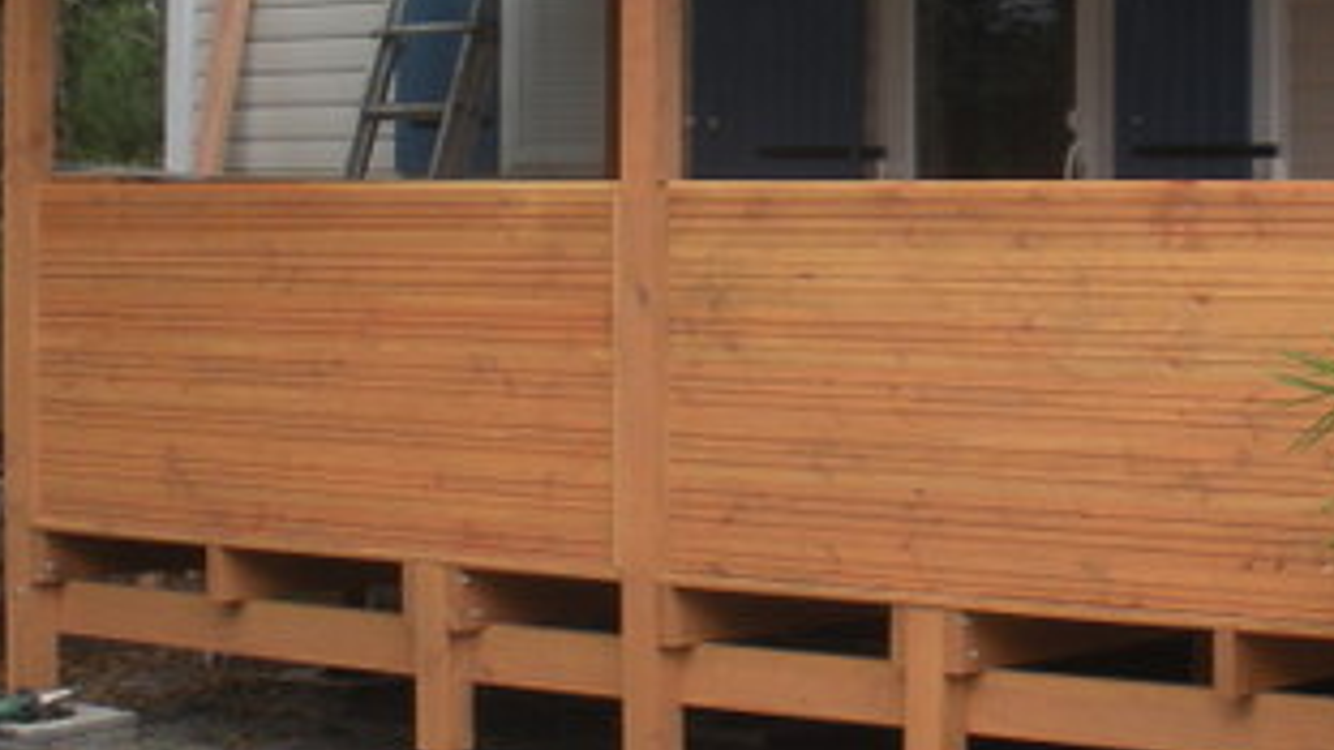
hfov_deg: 21.6
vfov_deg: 12.3
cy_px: 60
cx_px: 978
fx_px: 3467
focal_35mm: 98
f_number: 3.5
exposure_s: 1/78
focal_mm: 6.3
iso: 64
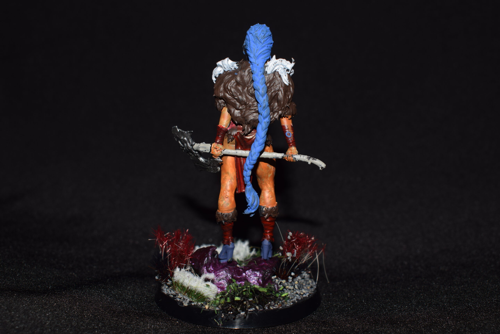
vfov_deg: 26.5
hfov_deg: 38.9
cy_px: 167
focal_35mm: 51
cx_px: 250
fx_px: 708
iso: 100
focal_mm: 34
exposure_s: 1/60
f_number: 8
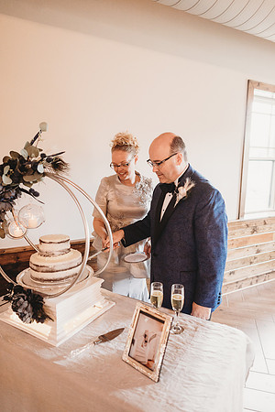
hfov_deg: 53.1
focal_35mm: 24
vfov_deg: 73.7
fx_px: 275
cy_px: 206
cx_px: 138
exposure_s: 1/125
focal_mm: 24
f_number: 2.5
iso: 2000
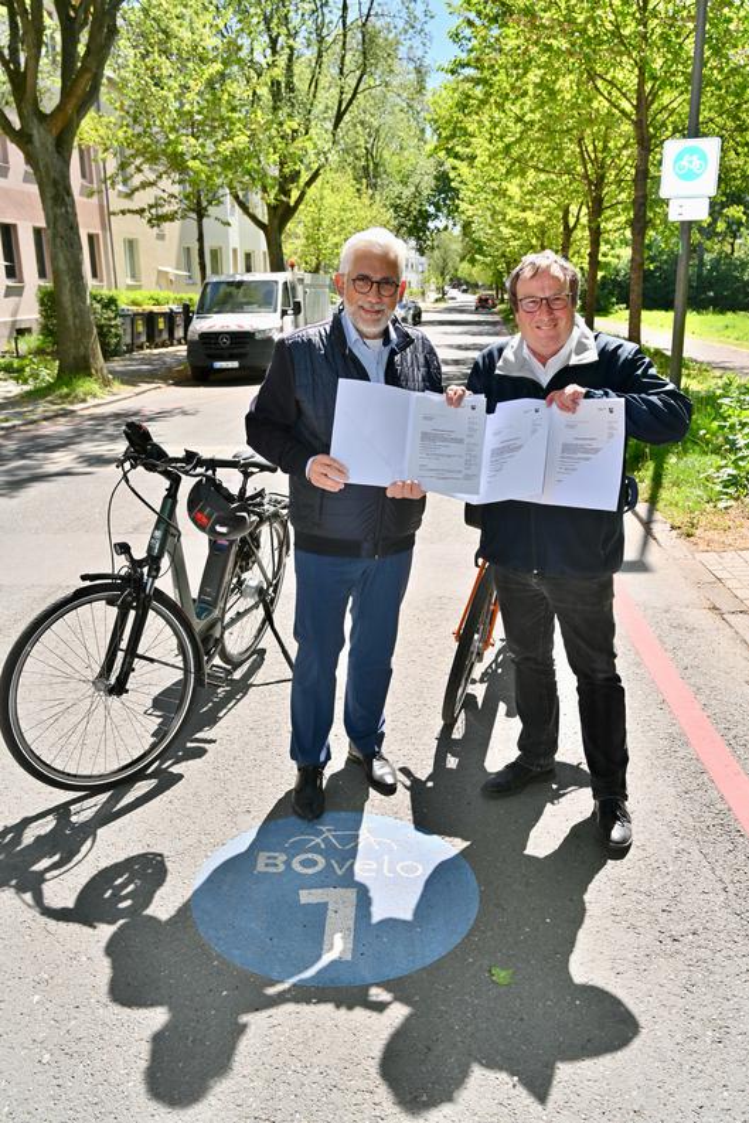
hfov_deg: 43.6
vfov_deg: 61.9
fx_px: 936
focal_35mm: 30
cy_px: 562
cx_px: 374
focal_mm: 30
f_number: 6.3
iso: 64
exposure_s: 1/200
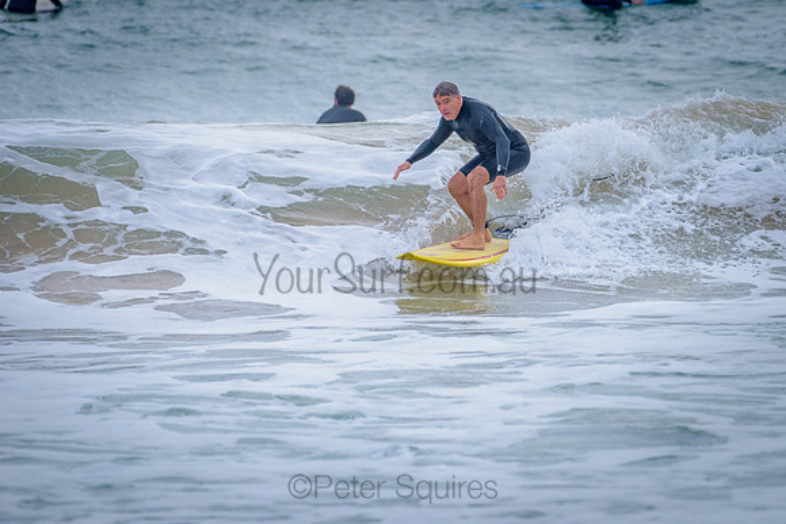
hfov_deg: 3.4
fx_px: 13384
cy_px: 203
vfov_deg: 2.2
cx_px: 482
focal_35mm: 613
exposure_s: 1/2000
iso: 800
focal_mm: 500
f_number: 6.3
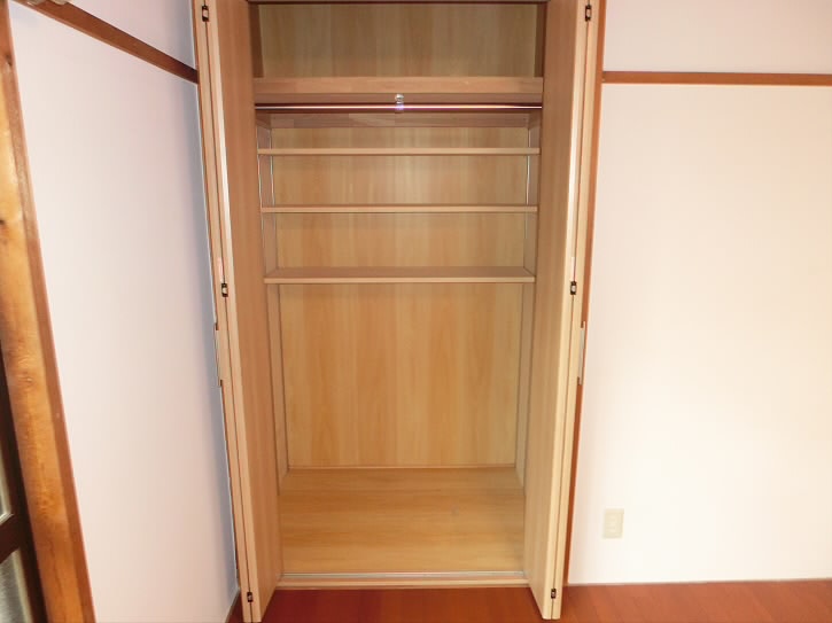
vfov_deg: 56.8
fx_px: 577
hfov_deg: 71.6
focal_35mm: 24
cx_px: 416
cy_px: 312
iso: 400
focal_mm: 4.24
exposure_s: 1/50
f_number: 3
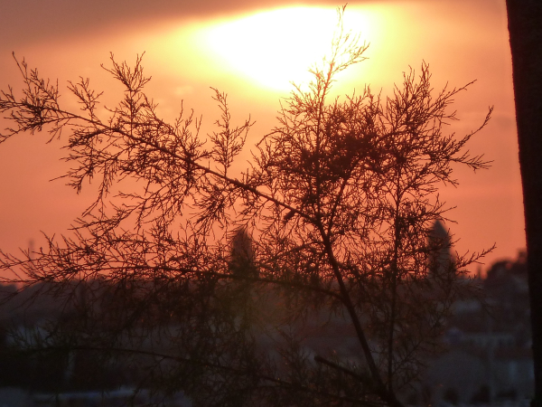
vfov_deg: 2.8
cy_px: 204
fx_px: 8439
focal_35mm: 539
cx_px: 271
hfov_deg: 3.7
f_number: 4.9
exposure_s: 1/500
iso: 125
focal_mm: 49.2
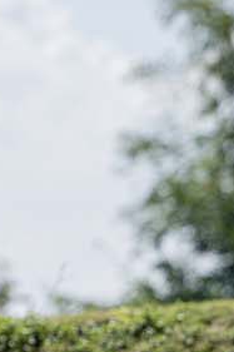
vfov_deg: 3.2
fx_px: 6257
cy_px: 190
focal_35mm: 641
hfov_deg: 2.1
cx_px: -338
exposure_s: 1/5000
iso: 500
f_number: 4
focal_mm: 125
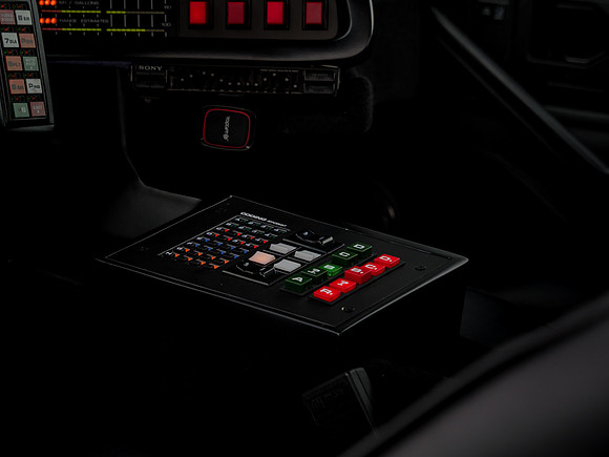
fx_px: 1648
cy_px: 231
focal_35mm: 94
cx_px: 271
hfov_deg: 20.9
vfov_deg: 15.8
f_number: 3.9
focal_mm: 42
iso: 200
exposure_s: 1/320
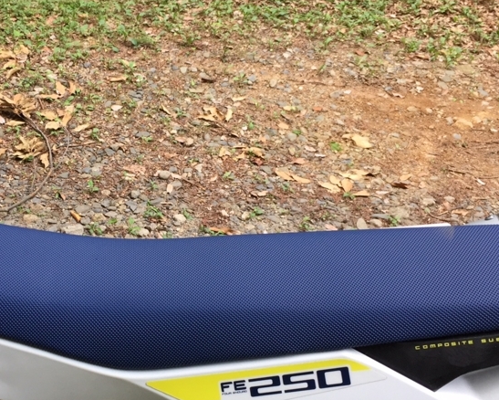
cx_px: 166
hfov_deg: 35.0
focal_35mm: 53
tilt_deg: -31.3
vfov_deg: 28.5
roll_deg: -0.1
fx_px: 783
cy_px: 247
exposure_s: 1/120
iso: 50
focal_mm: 4.15
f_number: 2.2
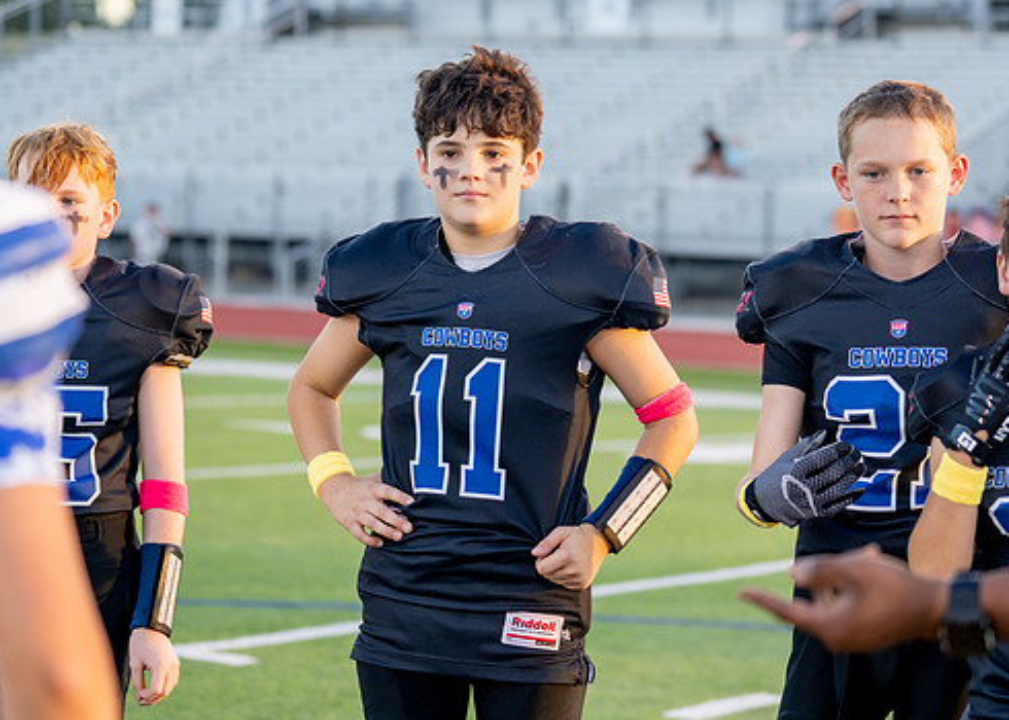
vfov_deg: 13.0
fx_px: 3152
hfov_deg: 18.2
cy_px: 290
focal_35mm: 110
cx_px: 493
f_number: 2.8
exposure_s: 1/640
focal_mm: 70
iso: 320
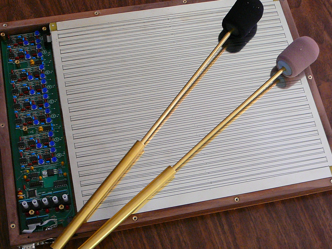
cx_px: 166
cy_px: 124
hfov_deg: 31.7
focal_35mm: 61
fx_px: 585
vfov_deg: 24.0
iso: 200
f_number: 3.4
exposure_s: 1/13
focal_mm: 7.3
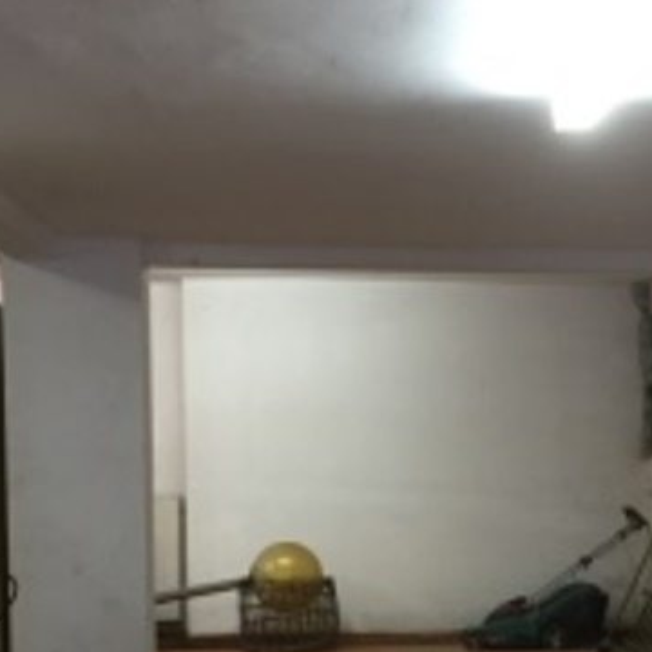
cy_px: 543
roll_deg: -0.5
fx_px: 1556
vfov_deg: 23.2
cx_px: 569
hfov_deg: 23.1
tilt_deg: -0.8
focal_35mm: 73
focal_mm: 4.15
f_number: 2.2
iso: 200
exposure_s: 1/33
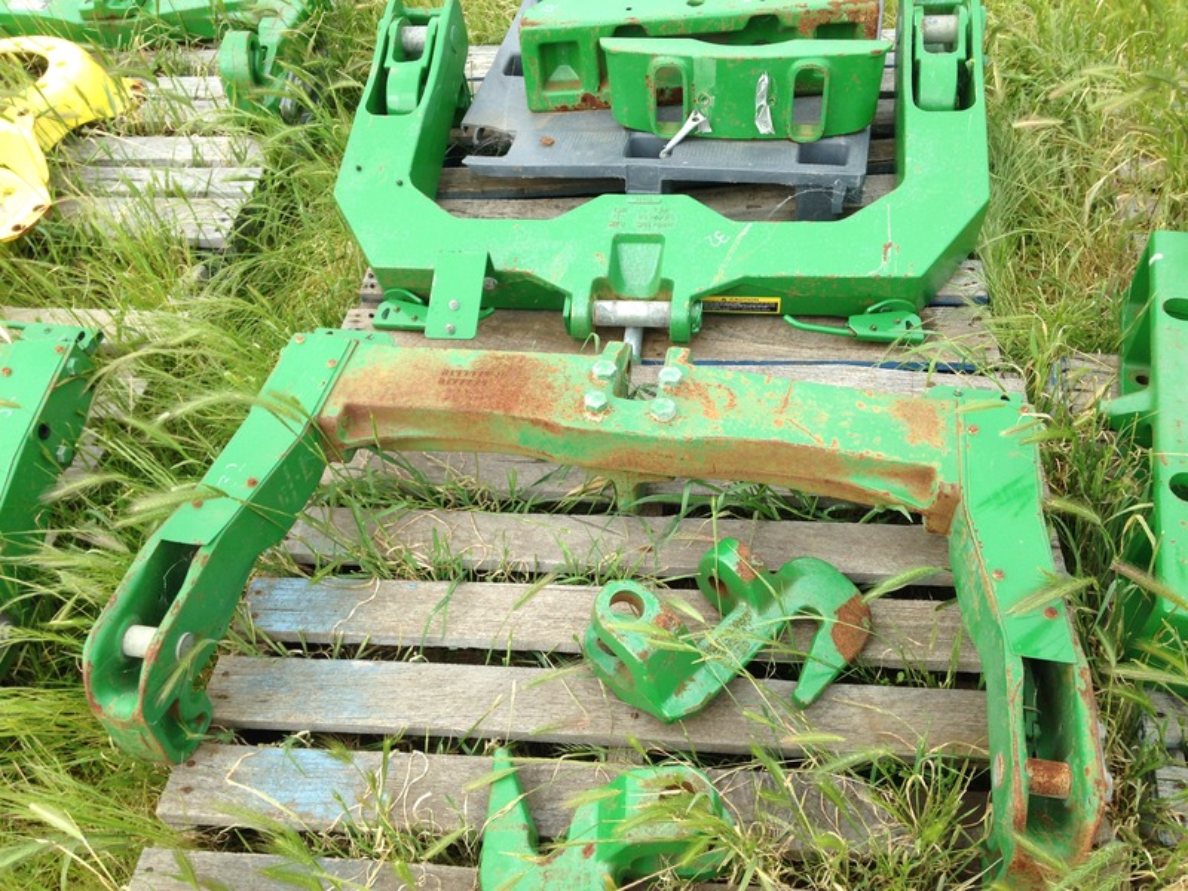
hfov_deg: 55.4
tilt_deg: -46.1
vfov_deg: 42.9
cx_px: 594
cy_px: 446
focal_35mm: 33
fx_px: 1133
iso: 50
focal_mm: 4.12
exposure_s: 1/507
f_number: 2.4
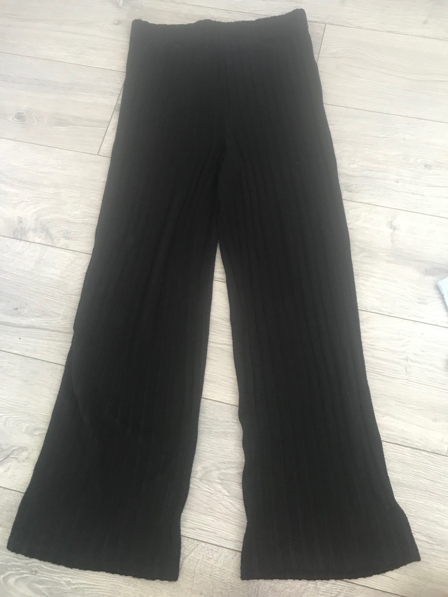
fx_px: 483
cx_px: 224
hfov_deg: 49.7
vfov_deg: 63.4
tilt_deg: -71.5
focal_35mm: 28
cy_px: 298
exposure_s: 1/8
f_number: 1.8
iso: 100
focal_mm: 3.99
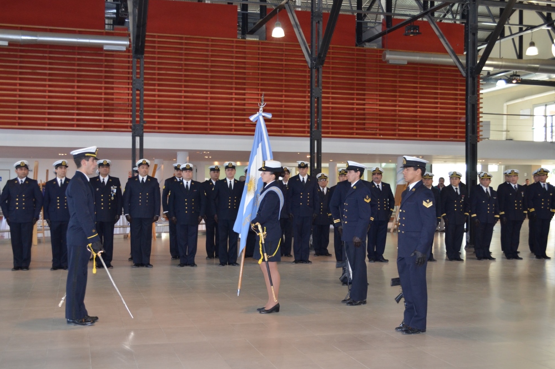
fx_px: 709
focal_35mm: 46
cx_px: 274
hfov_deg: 42.8
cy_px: 184
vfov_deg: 29.2
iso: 1000
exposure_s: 1/60
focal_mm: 30
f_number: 4.5
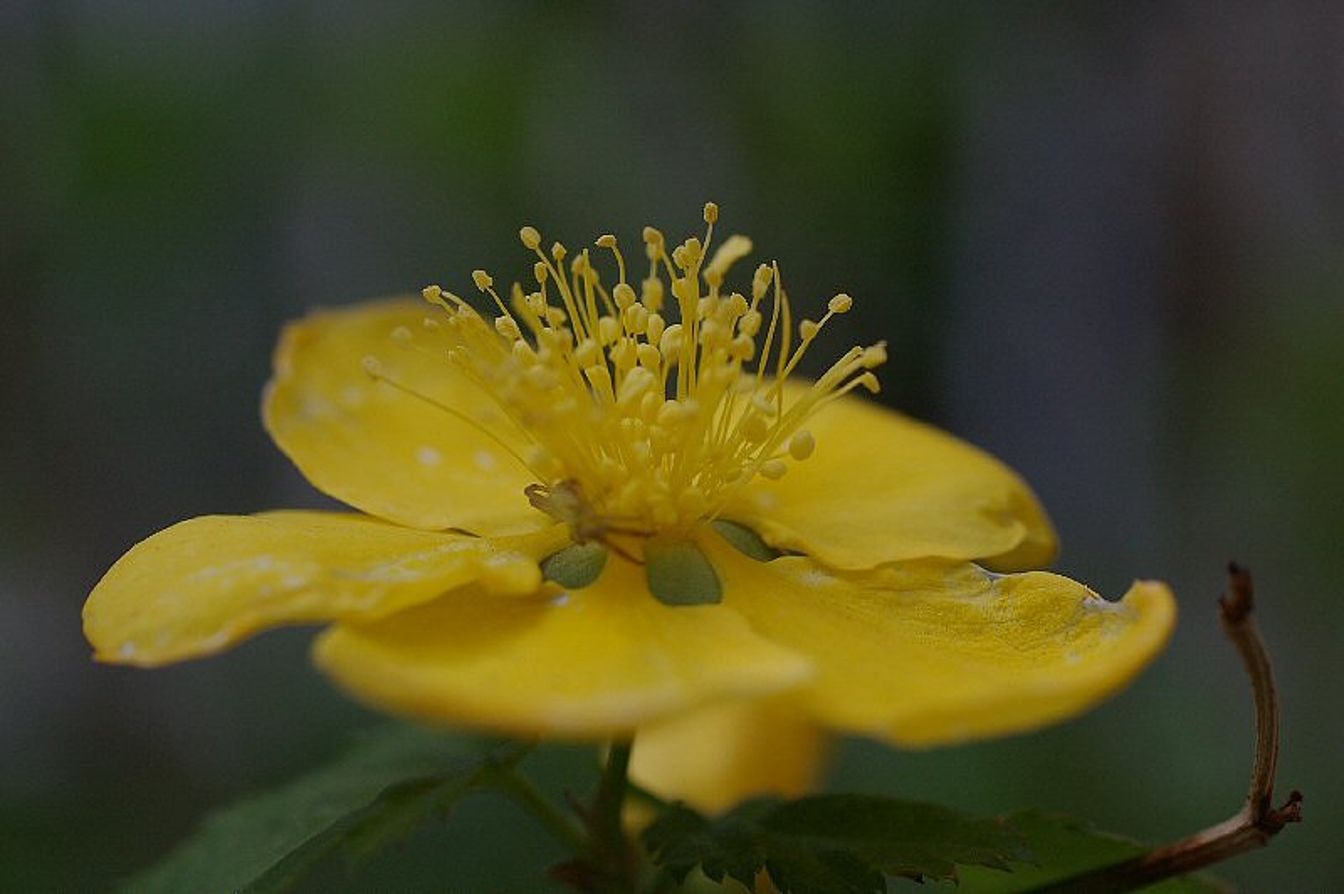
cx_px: 672
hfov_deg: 27.0
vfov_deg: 18.2
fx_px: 2798
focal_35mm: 75
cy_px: 447
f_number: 6.7
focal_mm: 50
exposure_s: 1/750
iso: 400
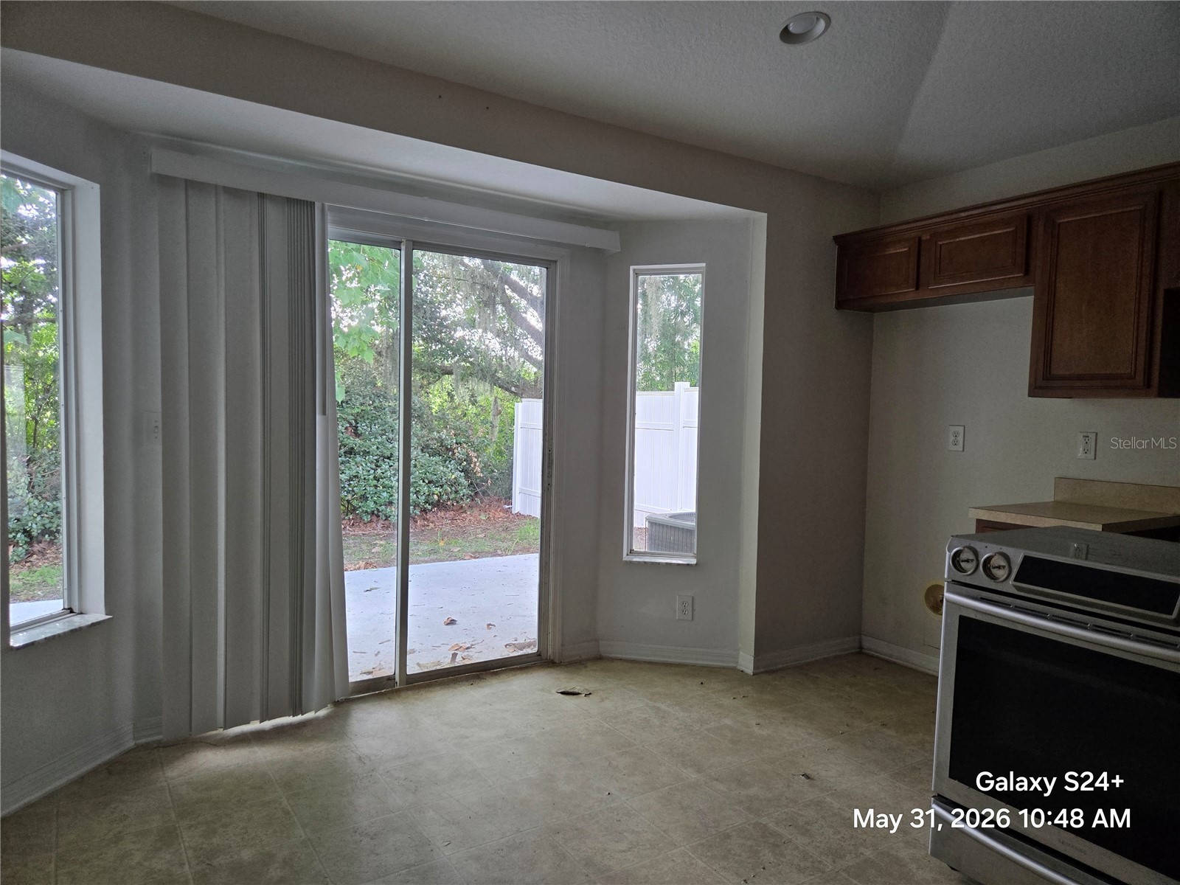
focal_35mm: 23
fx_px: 784
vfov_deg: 58.9
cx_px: 590
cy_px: 442
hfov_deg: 73.9
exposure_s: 1/182
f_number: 1.8
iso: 160
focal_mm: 5.4
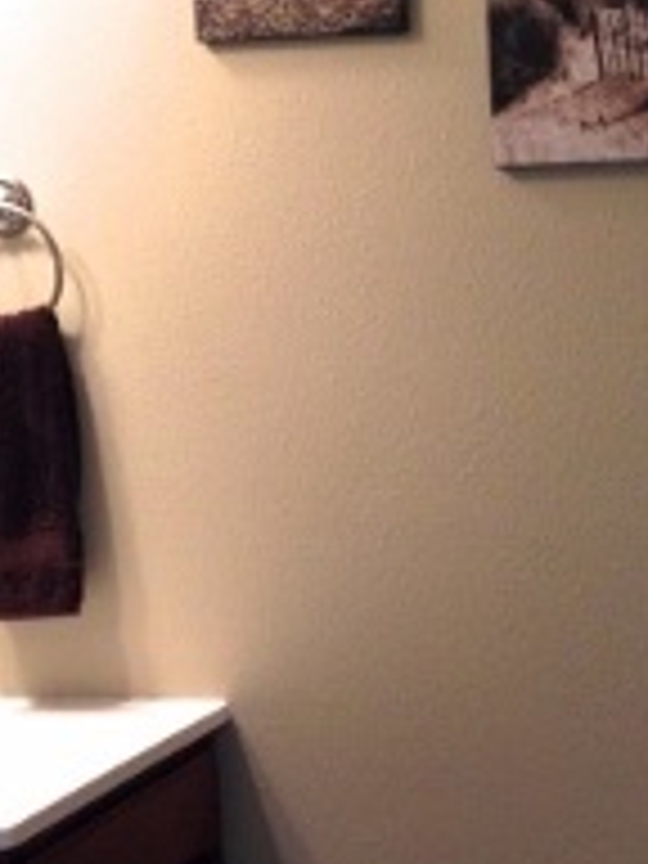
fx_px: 2746
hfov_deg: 13.4
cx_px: 562
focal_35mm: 110
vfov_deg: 17.6
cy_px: 788
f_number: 2.4
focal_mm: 4.12
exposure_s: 1/20
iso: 64
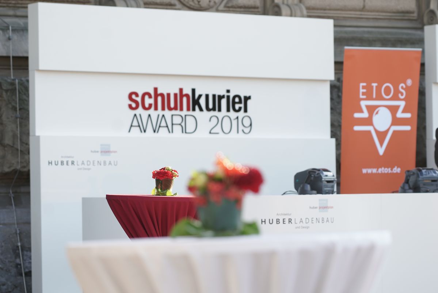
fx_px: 1911
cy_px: 146
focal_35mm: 157
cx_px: 219
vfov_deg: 8.7
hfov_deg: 13.1
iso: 100
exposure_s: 1/125
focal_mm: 105
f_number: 4.5
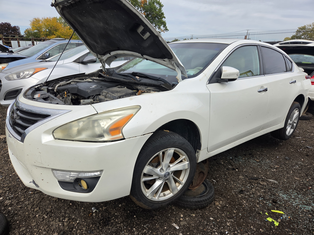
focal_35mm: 23
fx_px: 209
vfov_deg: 58.9
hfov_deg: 73.9
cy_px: 118
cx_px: 157
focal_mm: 5.4
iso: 80
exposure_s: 1/3657
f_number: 1.8
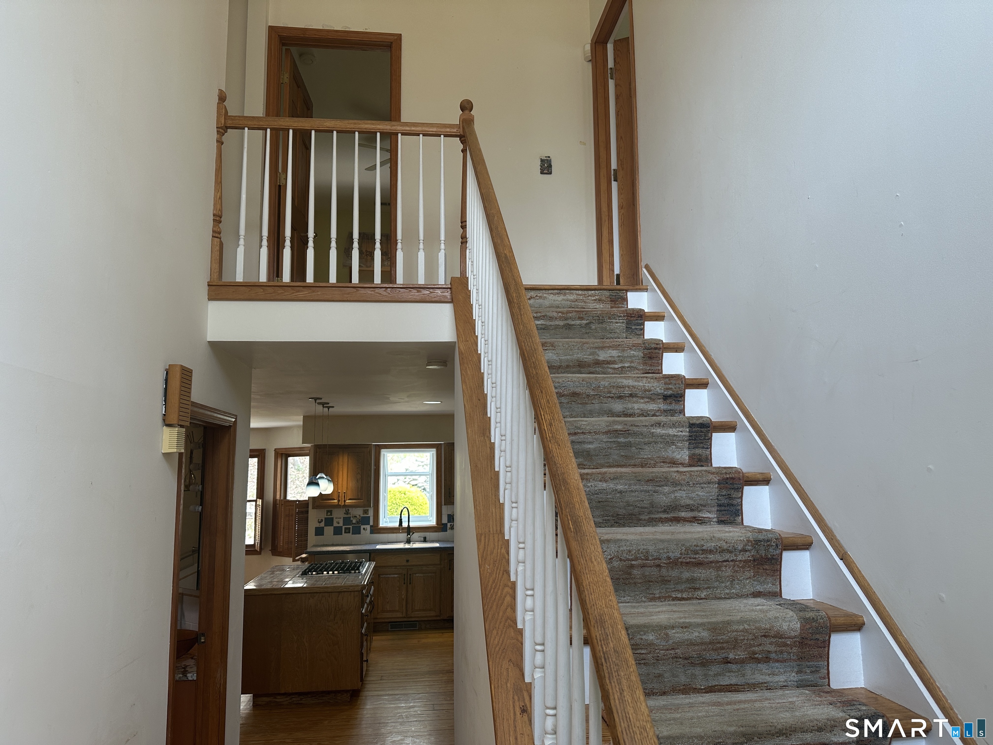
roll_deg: +0.7
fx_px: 688
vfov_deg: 56.8
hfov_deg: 71.6
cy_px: 372
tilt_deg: +8.3
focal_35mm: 24
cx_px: 496
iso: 100
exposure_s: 1/120
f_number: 1.78
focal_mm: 6.86
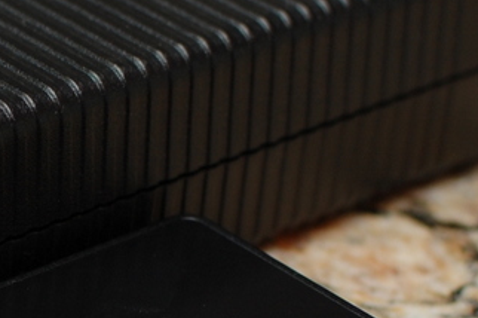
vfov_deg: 7.0
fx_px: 2598
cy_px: 285
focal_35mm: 196
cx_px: -88
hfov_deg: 10.4
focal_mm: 35
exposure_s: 1/60
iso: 200
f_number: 2.8
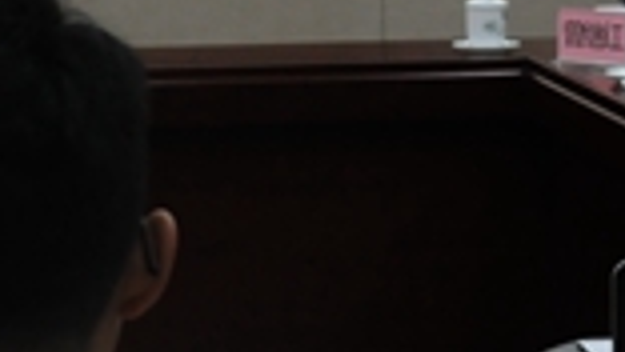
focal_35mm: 169
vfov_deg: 7.1
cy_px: -94
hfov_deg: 12.7
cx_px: 184
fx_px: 2803
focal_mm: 24
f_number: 3.5
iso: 800
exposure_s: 1/100
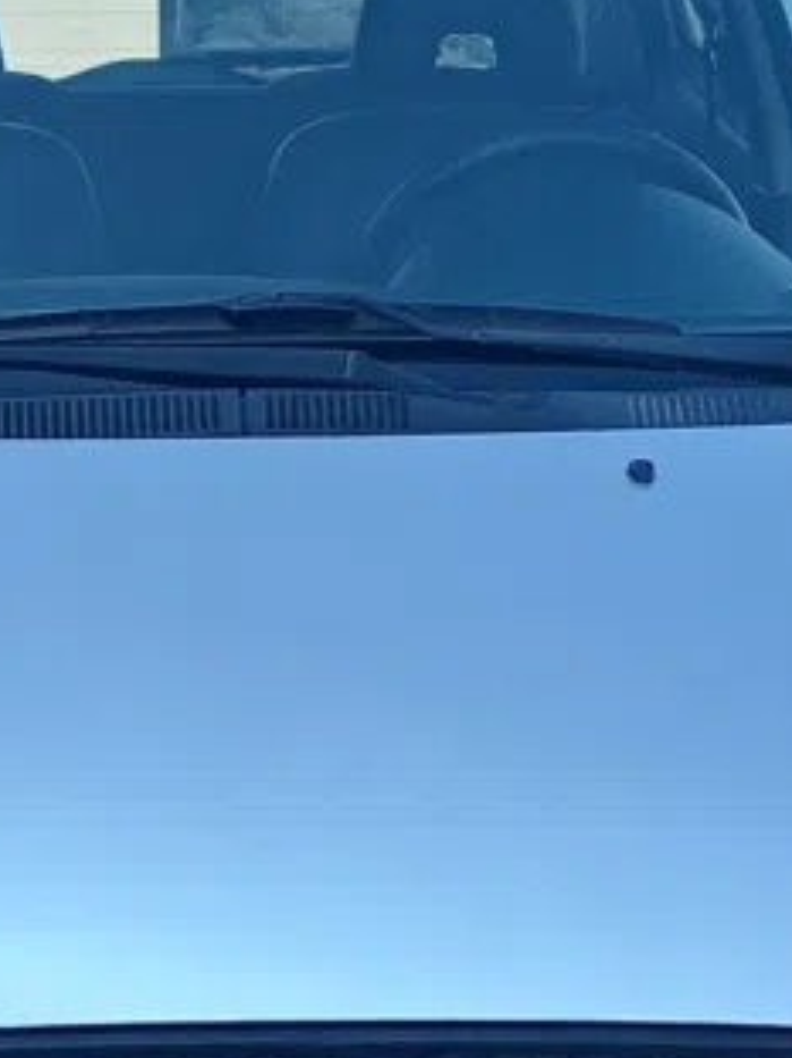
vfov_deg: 17.8
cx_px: 241
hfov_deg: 13.4
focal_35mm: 110
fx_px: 3358
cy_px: 767
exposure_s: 1/529
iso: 100
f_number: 1.8
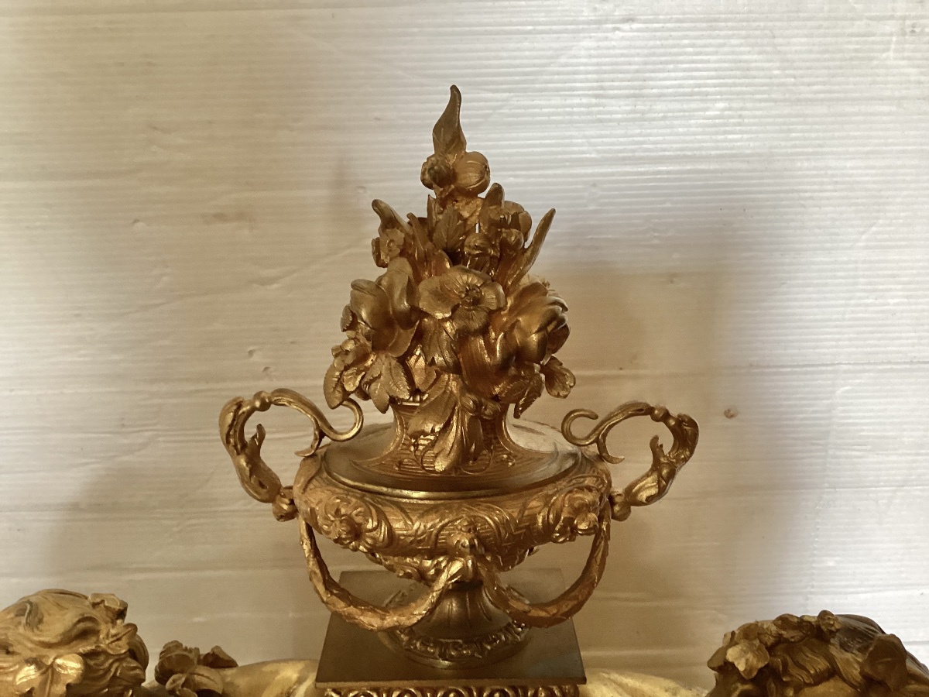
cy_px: 348
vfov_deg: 45.4
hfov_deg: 58.4
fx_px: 832
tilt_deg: -15.4
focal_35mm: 31
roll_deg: -2.6
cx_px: 464
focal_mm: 3.3
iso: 200
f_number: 2.4
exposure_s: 1/50
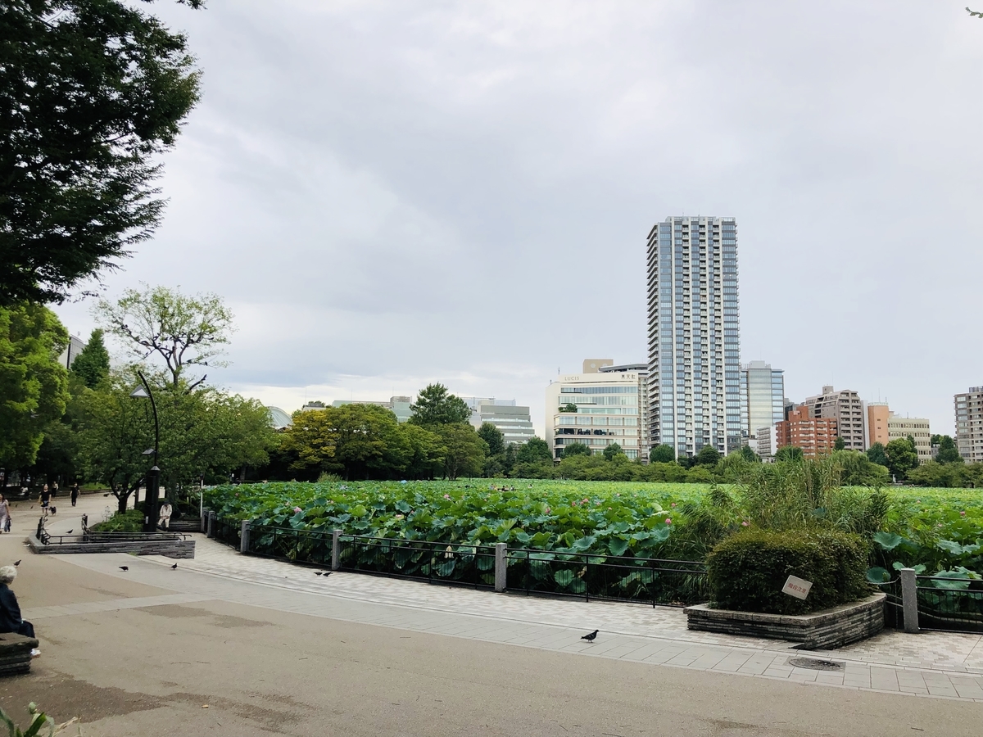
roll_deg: -0.5
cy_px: 368
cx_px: 492
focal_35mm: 28
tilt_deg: +7.9
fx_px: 795
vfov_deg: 49.7
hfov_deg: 63.4
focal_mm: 4
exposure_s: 1/444
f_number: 1.8
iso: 20
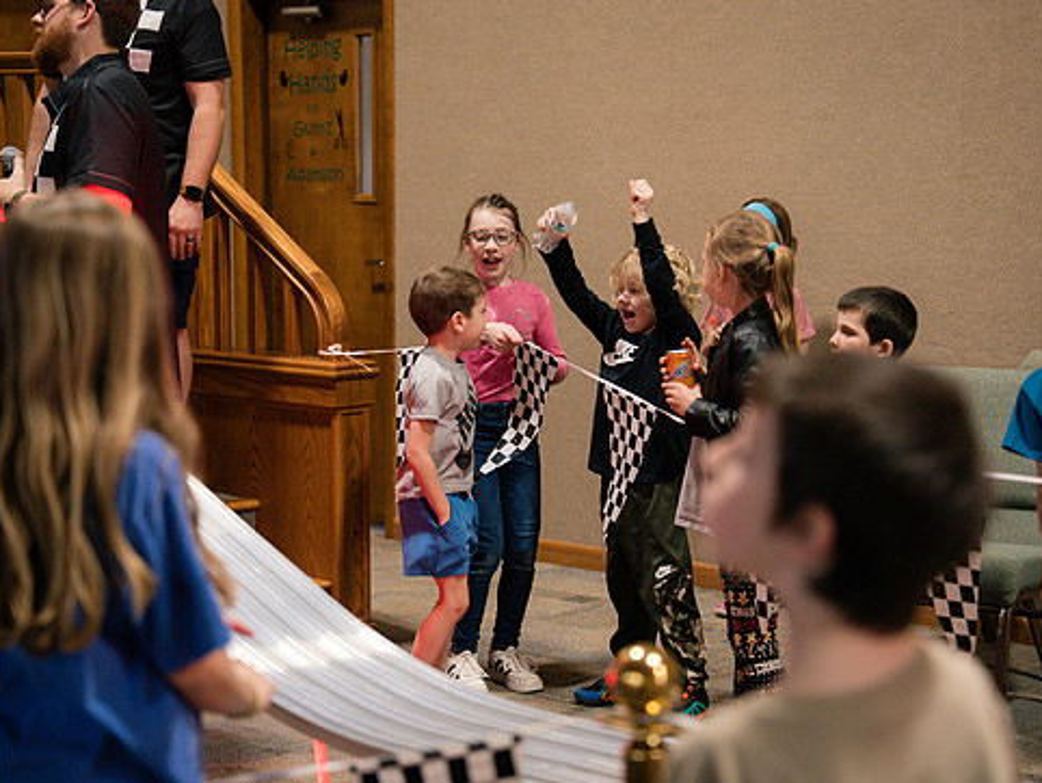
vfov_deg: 18.2
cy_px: 401
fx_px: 2439
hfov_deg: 24.1
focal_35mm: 81
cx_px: 536
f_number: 2.8
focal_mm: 70
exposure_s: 1/320
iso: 2500
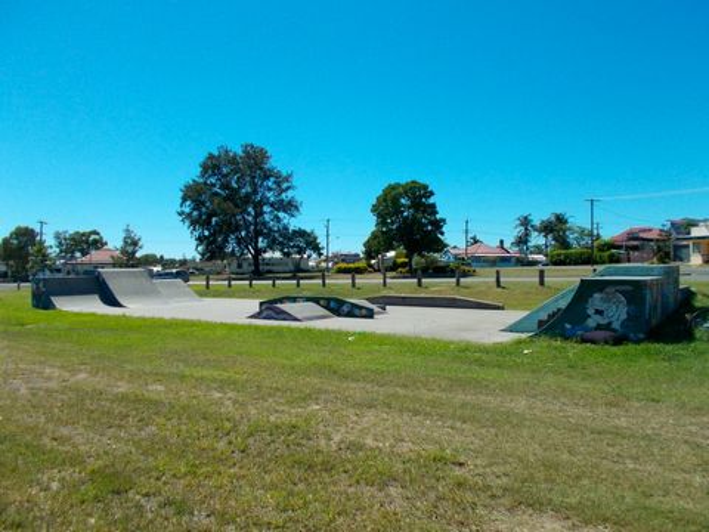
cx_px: 354
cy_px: 266
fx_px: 533
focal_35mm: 26
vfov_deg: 53.1
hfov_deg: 67.3
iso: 80
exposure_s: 1/200
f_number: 8
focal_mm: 4.6
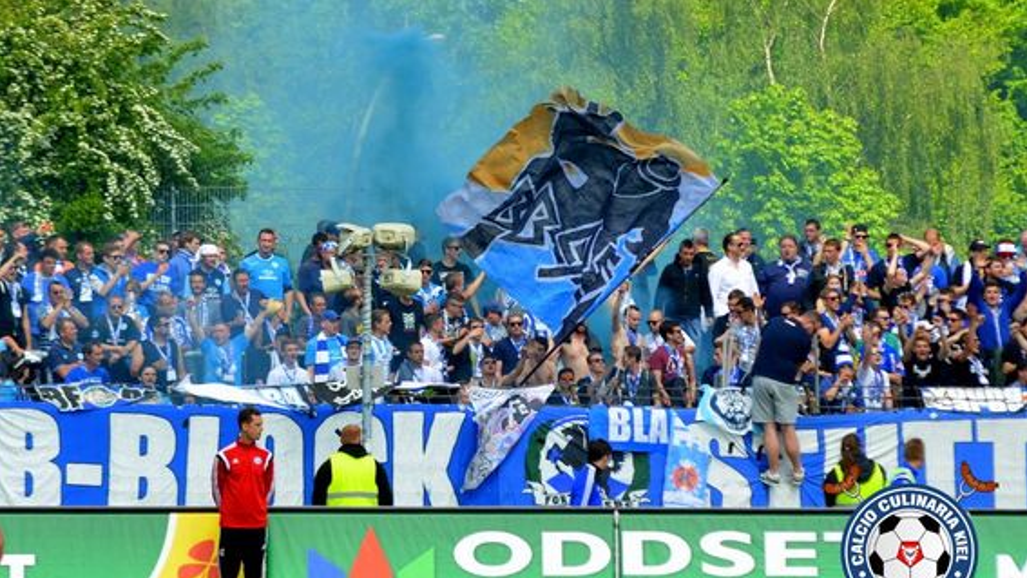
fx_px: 8606
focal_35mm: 316
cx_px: 514
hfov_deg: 6.8
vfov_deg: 3.8
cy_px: 313
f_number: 5
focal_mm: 200
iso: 400
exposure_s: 1/1250
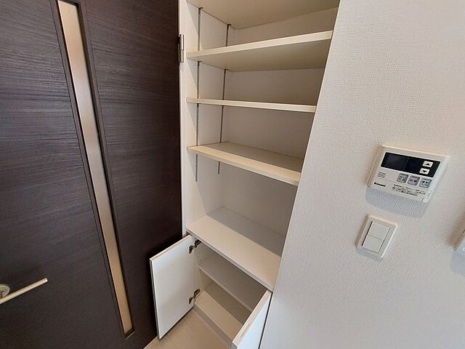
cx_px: 232
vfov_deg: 89.9
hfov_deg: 106.2
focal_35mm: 13
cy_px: 174
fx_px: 175
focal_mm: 1.74
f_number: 2.2
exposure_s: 1/60
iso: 250
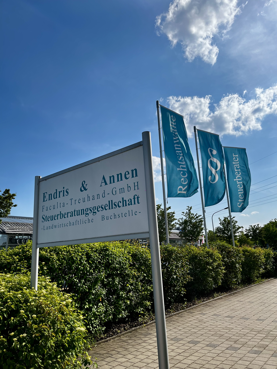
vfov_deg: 67.3
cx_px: 138
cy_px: 184
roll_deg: +4.2
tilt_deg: +14.5
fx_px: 277
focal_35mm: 26
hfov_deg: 53.1
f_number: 1.6
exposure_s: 1/4854
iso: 50
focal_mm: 5.1
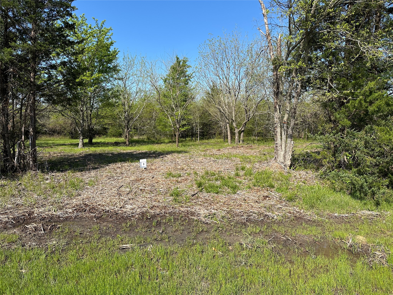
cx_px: 196
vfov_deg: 56.8
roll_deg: +1.5
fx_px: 272
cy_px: 148
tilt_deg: -2.4
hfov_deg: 71.6
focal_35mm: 24
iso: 80
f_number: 1.78
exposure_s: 1/3356
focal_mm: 6.86
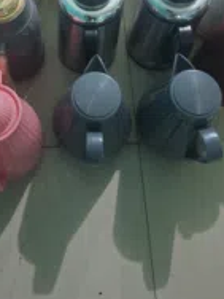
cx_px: 76
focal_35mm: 49
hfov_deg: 29.5
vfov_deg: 36.5
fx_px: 423
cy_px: 30
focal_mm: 5.54
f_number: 1.8
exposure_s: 1/20
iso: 800
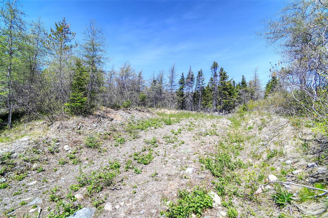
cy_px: 109
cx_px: 164
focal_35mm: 17
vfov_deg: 70.4
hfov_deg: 93.3
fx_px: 155
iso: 100
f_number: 11
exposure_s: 1/200
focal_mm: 17
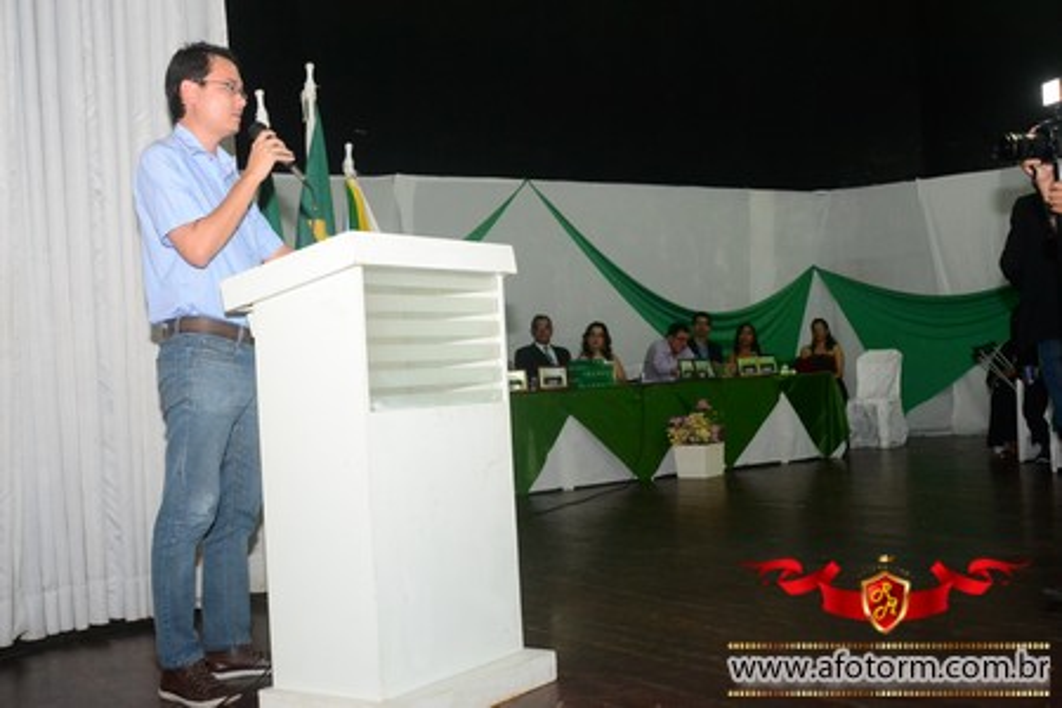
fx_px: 1239
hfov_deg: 46.4
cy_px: 354
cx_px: 531
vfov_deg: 31.9
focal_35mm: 42
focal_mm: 28
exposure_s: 1/80
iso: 3200
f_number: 5.6
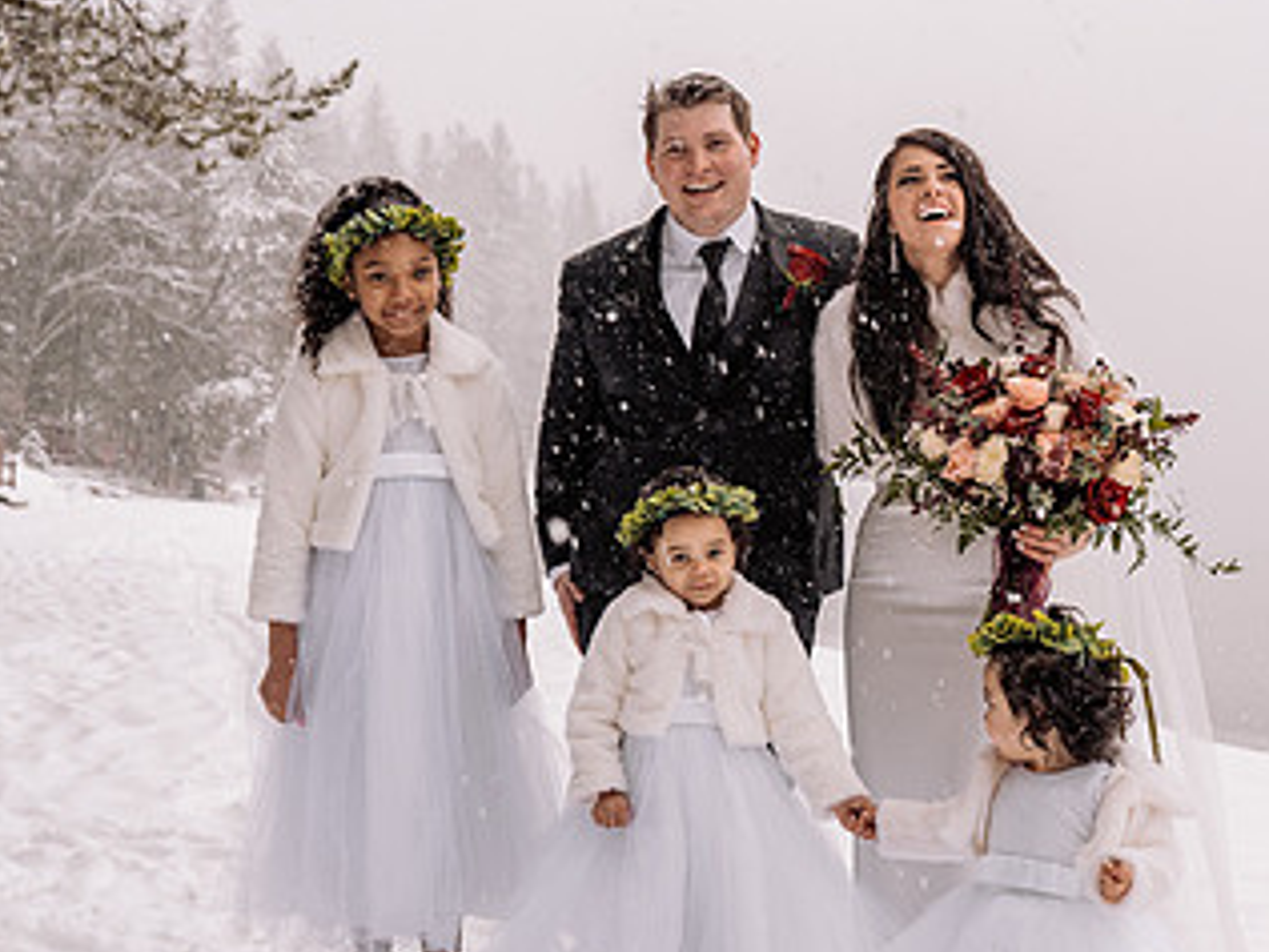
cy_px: 524
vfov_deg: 23.6
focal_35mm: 62
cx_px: 807
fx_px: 2273
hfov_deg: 31.0
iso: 1250
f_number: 5
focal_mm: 35
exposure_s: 1/250
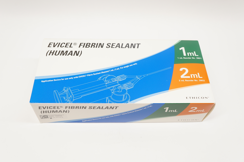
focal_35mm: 34
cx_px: 122
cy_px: 81
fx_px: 234
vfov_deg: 38.3
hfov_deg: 55.2
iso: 400
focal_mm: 23
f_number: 5.6
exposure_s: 1/60
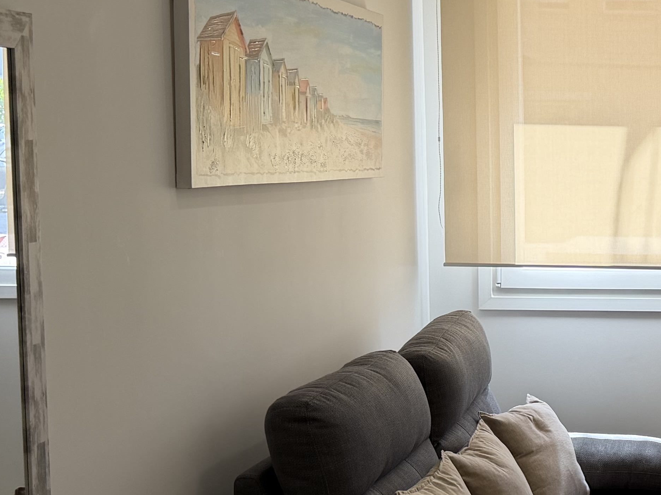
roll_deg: -0.6
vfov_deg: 20.1
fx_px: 1394
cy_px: 294
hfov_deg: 24.2
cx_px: 792
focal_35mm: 73
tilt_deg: -7.3
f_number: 1.78
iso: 80
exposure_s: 1/317
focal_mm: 6.76
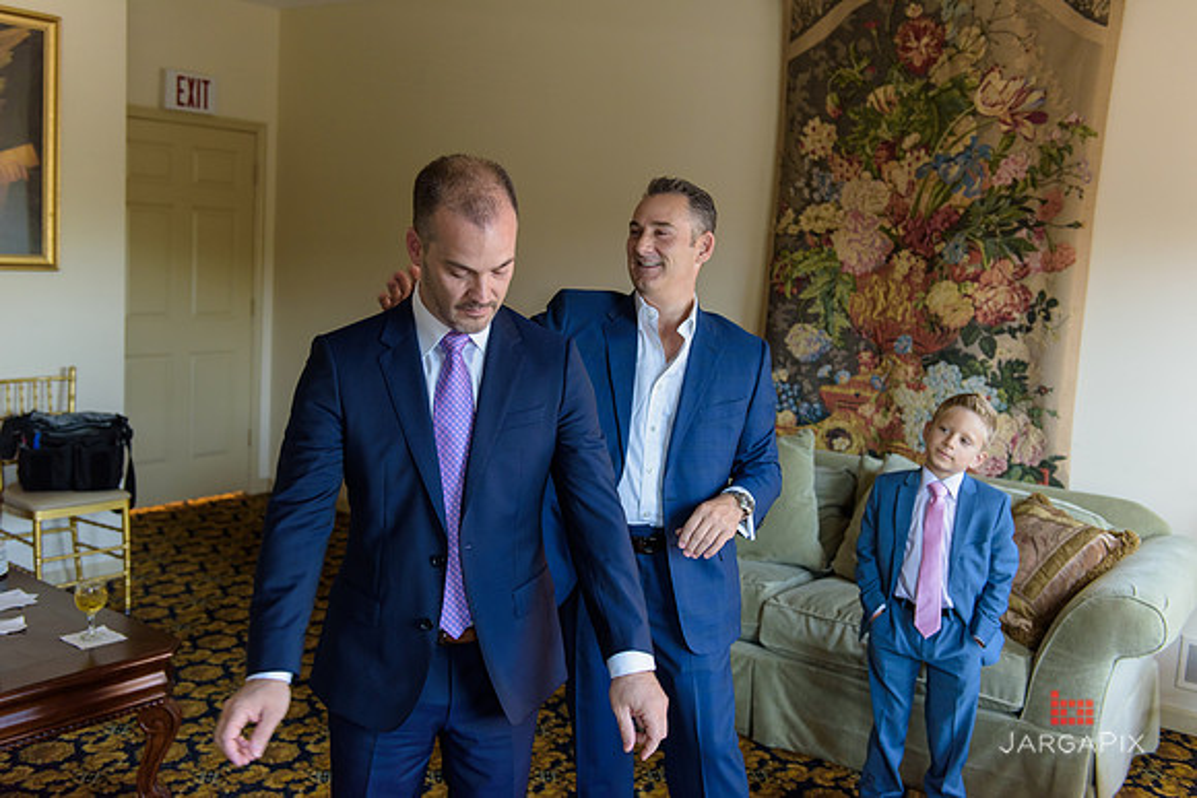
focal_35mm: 35
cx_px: 598
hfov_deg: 54.4
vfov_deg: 37.9
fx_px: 1164
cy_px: 399
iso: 640
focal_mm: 35
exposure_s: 1/125
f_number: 3.2
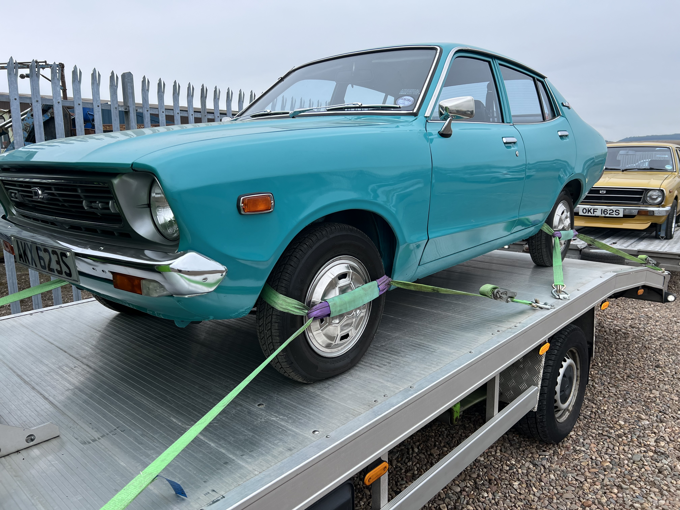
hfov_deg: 67.3
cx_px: 340
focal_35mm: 26
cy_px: 255
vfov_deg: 53.1
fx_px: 511
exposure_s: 1/924
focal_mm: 5.7
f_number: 1.5
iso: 50
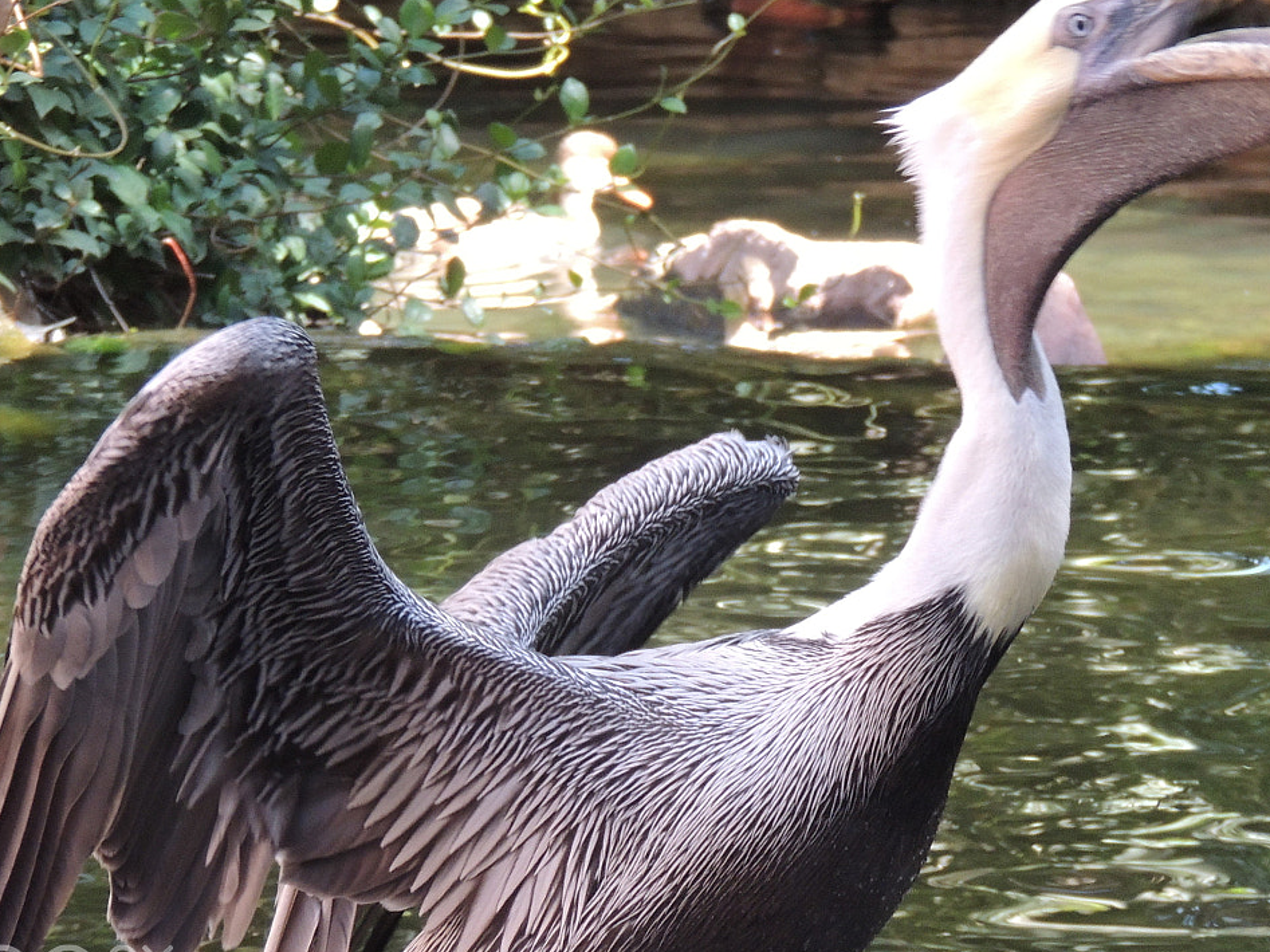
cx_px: 913
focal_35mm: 338
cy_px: 347
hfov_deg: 5.9
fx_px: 12399
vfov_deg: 4.4
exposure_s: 1/100
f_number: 4.6
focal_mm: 35.6
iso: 400
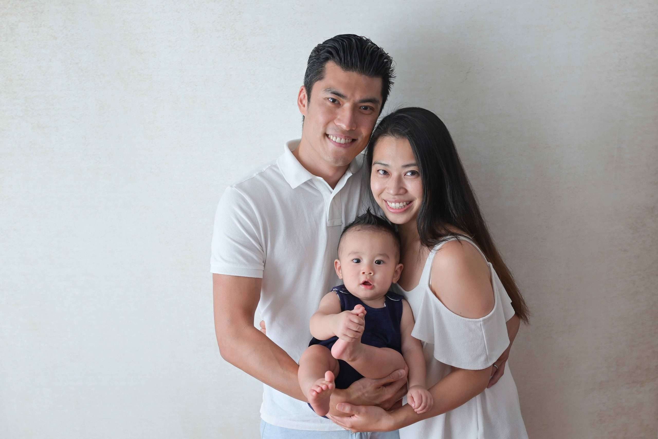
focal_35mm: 35
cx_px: 329
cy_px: 220
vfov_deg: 37.9
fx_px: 640
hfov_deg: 54.4
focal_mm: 35
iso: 200
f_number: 4
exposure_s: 1/125
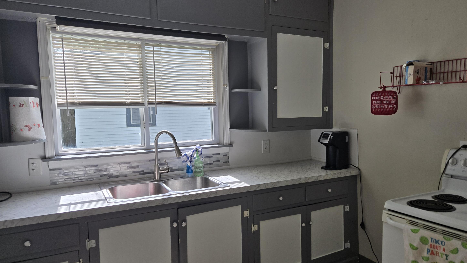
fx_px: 322
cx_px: 237
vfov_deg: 44.3
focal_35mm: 26
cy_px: 146
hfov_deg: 71.9
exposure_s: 1/779
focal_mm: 5.4
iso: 80
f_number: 1.8
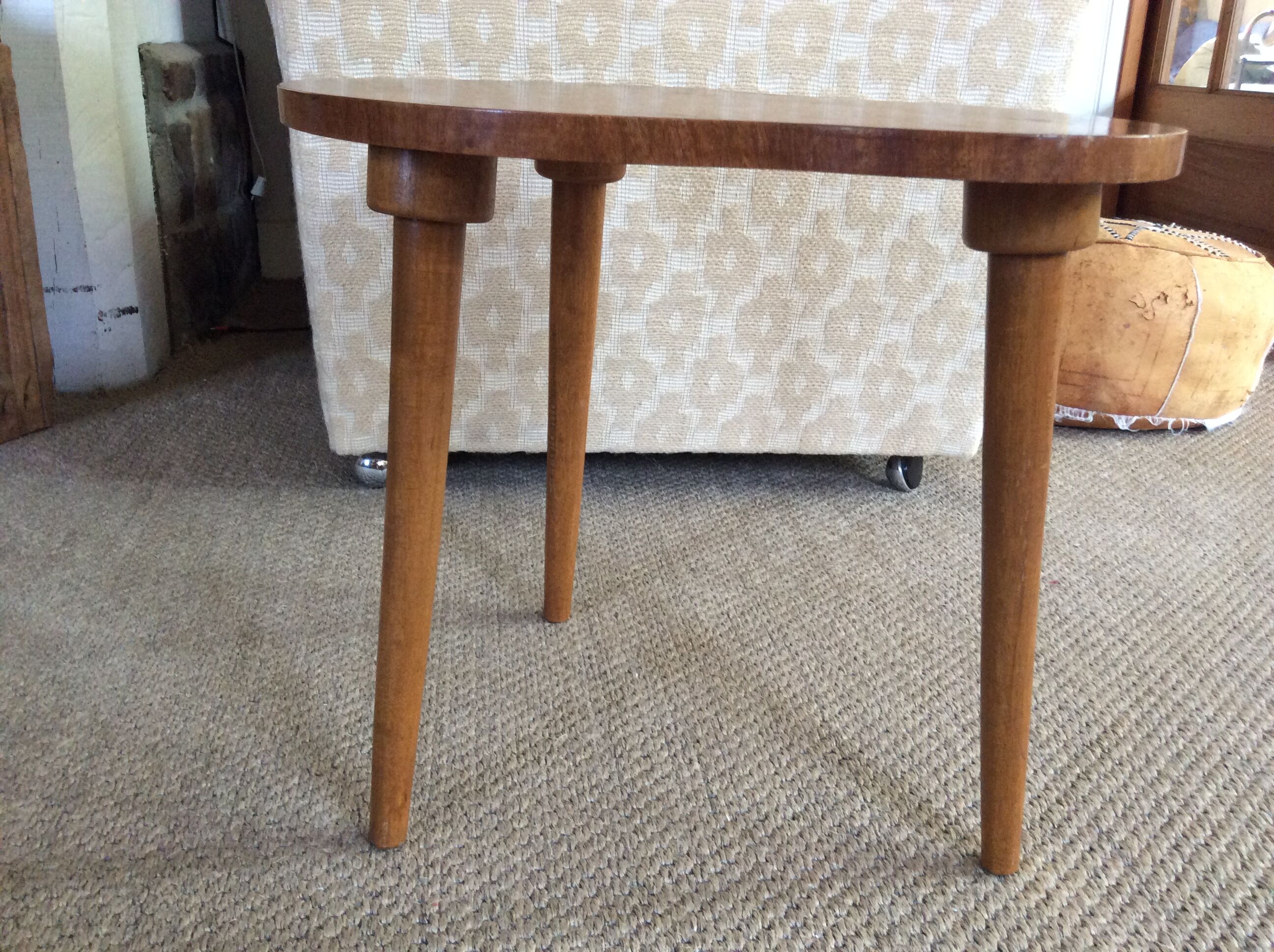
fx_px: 1176
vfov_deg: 44.1
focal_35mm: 32
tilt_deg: -20.6
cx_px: 637
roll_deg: +0.6
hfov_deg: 56.9
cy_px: 476
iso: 125
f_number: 2.4
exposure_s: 1/25
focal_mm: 3.3
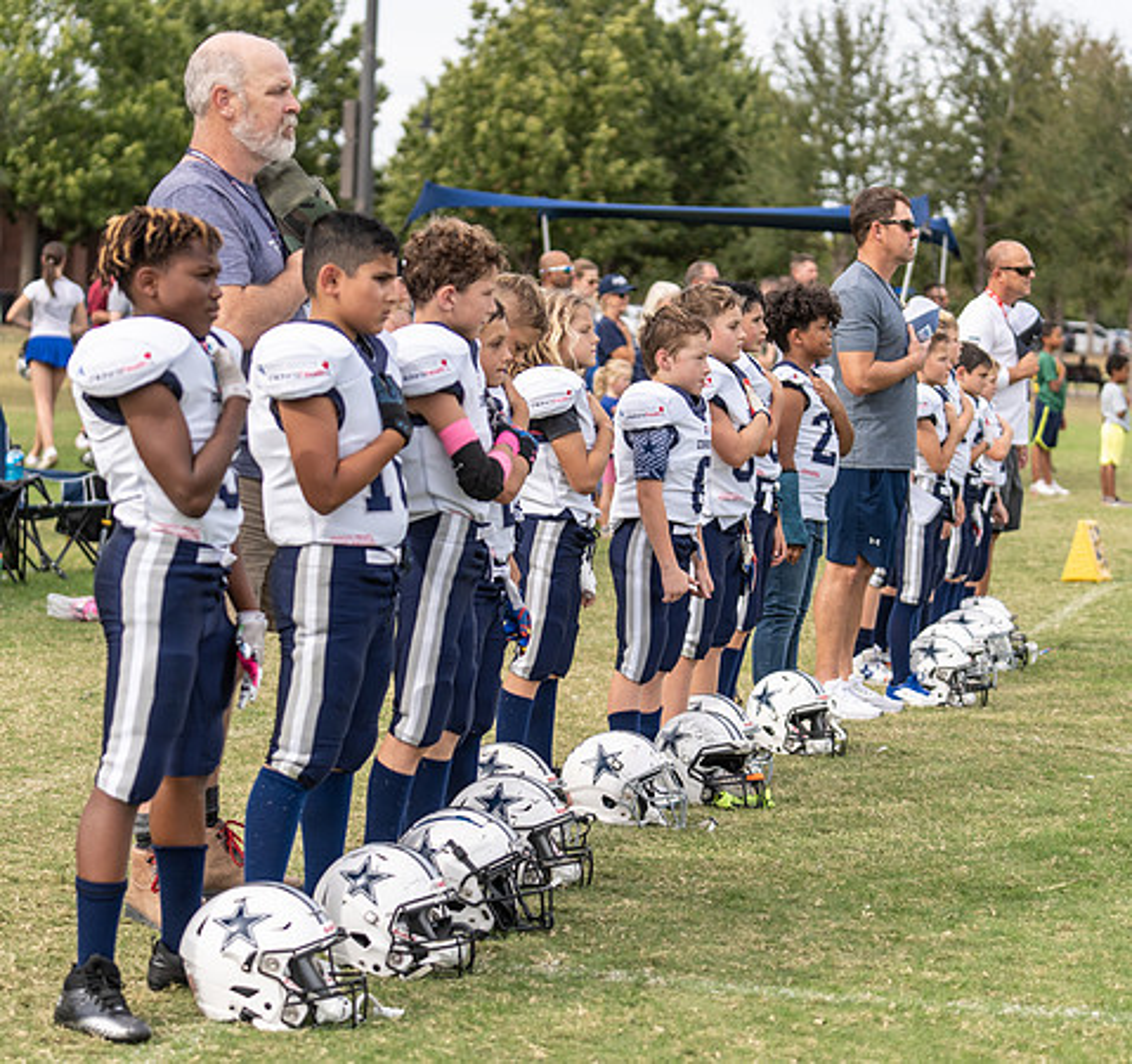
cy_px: 530
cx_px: 587
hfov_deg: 18.3
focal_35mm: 98
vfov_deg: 17.2
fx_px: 3520
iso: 160
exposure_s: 1/1250
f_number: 2.8
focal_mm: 70
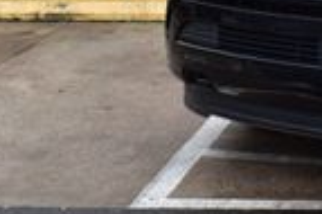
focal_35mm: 188
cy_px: -144
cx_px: 527
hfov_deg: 10.5
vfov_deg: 7.1
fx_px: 1680
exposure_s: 1/100
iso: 400
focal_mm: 28
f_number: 9
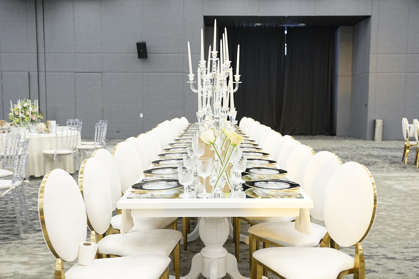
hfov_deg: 53.1
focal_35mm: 36
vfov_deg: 36.9
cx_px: 210
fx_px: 419
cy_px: 140
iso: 640
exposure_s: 1/60
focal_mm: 24
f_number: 2.8
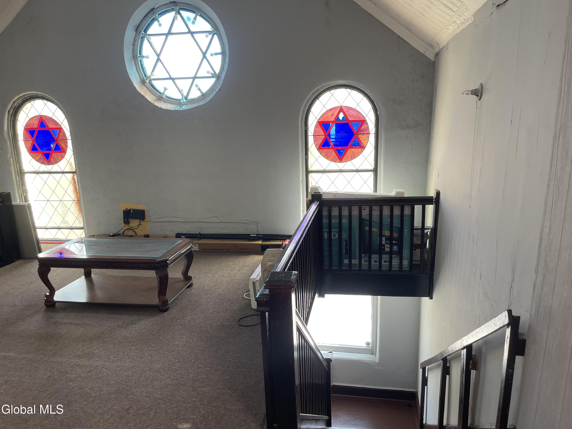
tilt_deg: -12.7
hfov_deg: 69.4
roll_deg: +2.0
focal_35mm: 25
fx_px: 413
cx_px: 286
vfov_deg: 54.9
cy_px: 214
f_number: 1.6
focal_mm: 5.1
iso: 80
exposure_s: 1/120
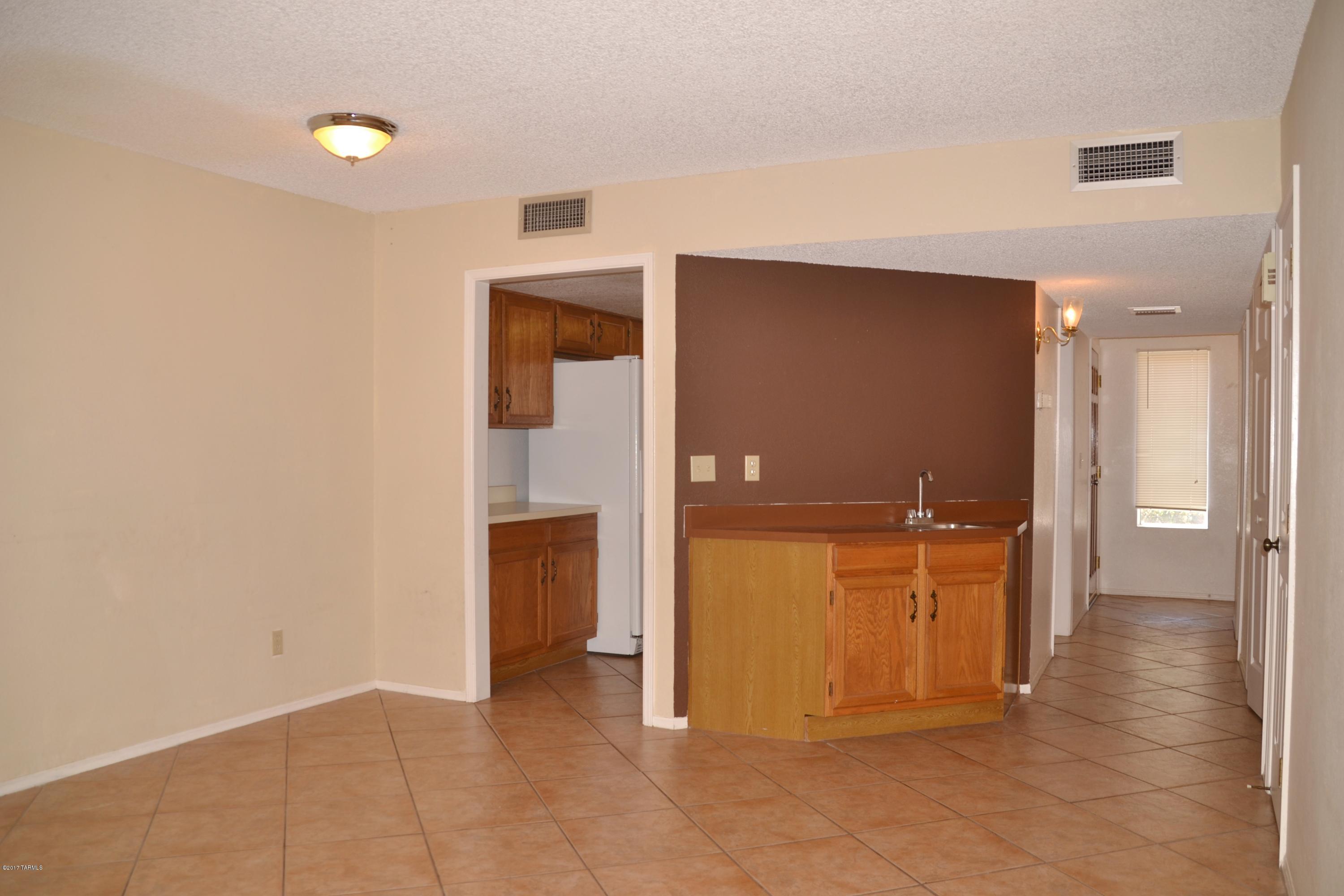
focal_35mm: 30
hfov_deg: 61.9
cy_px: 448
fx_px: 1120
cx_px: 672
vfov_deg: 43.6
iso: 100
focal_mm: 20
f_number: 3.5
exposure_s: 1/60
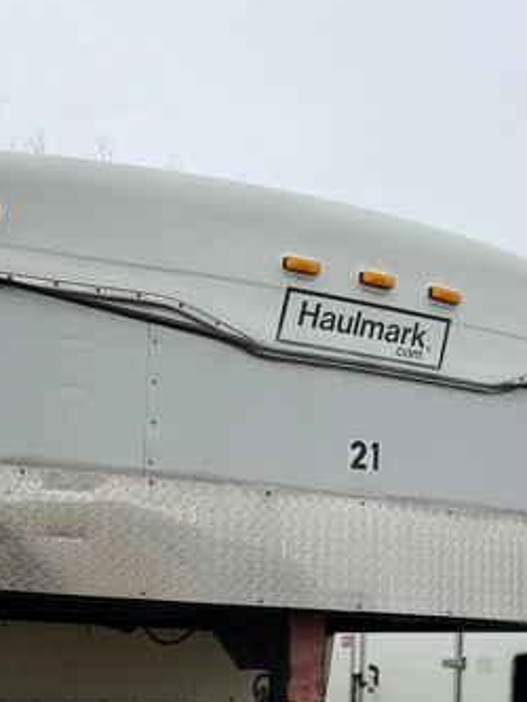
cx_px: 216
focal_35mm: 54
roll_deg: -2.9
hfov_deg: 27.0
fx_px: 1095
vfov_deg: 34.3
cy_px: 573
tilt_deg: +3.9
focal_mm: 6.76
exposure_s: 1/2299
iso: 80
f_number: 1.78
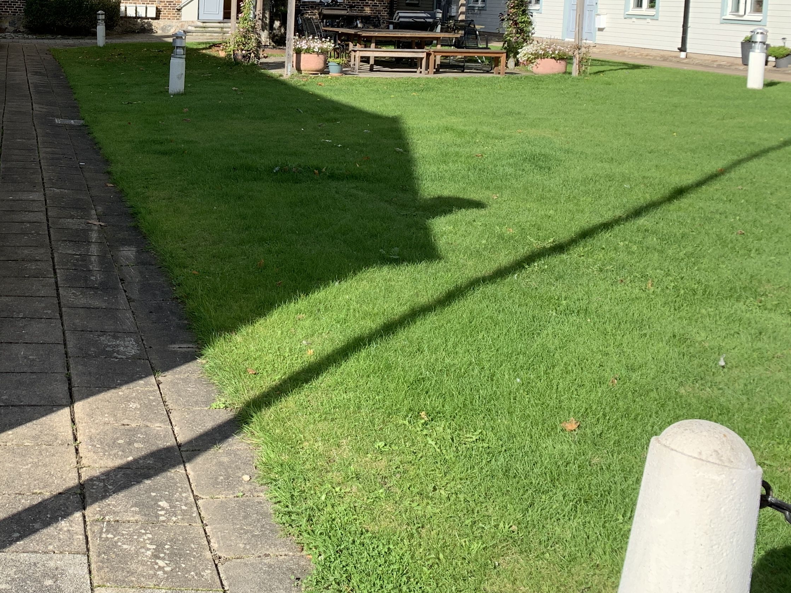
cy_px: 80
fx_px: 1074
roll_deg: -0.8
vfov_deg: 29.8
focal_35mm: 47
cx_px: 90
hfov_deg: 37.9
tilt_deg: -5.8
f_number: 1.8
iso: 25
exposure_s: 1/1235
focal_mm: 4.25
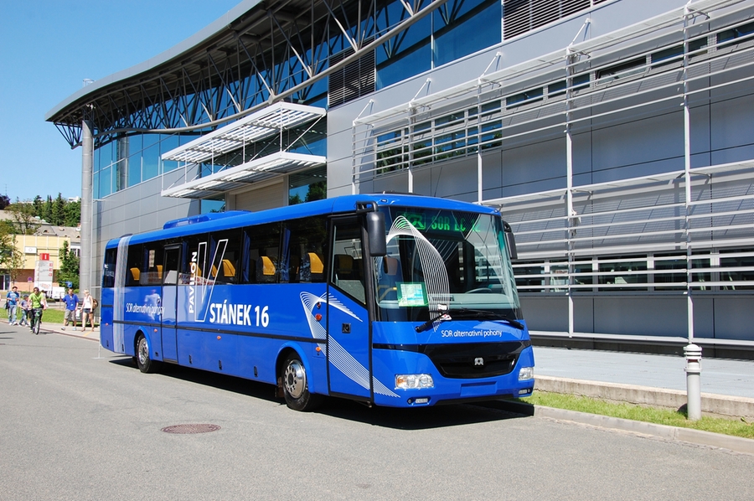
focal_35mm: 38
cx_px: 377
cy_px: 250
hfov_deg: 51.3
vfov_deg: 35.4
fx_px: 785
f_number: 10
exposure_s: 1/250
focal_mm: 25
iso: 250
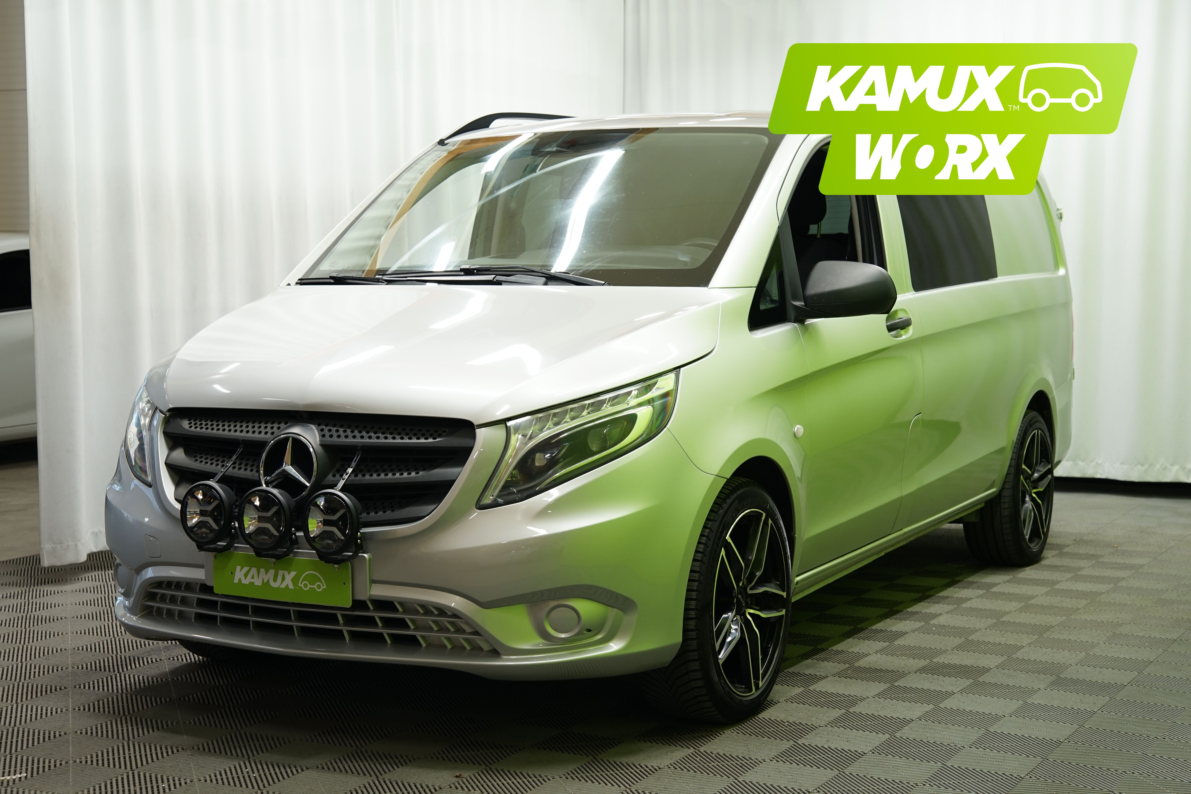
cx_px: 596
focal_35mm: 52
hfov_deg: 38.2
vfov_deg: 26.0
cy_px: 397
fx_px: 1720
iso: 500
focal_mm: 52
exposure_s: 1/20
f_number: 5
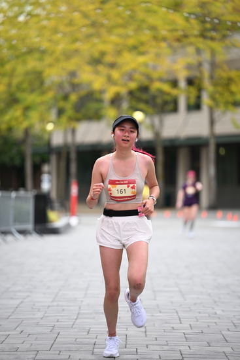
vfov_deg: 11.4
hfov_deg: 7.6
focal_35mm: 180
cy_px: 180
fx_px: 1799
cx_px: 120
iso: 640
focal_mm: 180
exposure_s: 1/2500
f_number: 2.8
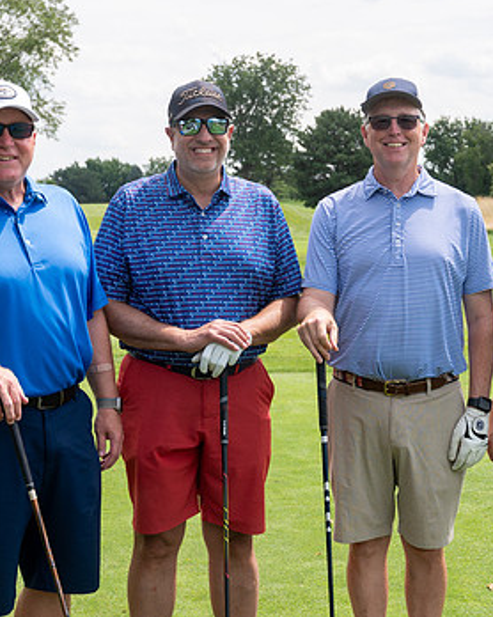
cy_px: 246
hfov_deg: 20.4
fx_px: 1369
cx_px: 227
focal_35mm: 75
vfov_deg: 25.4
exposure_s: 1/800
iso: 250
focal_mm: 44
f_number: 6.3
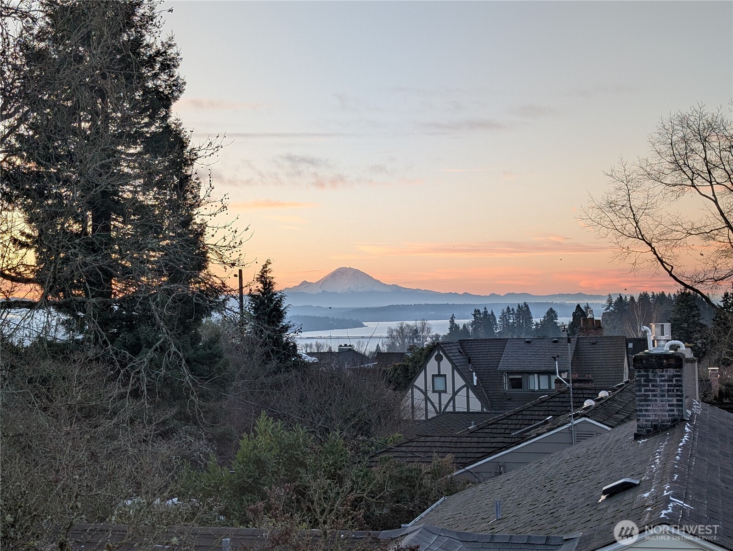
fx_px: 1039
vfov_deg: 29.7
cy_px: 276
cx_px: 366
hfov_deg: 38.9
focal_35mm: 49
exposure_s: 1/47.6
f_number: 1.68
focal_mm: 6.9
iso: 22
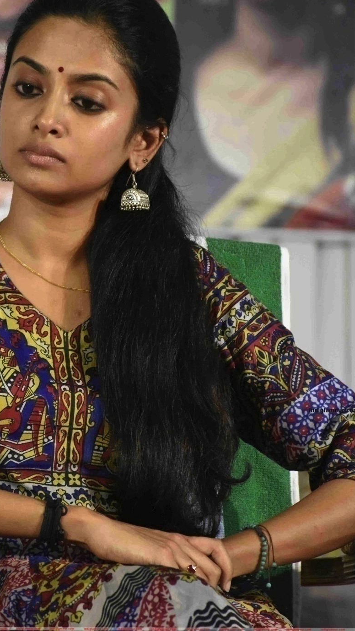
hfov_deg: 3.9
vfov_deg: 6.9
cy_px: 247
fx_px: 5203
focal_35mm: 311
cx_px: 62
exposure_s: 1/100
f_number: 5.6
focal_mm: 140
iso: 2500
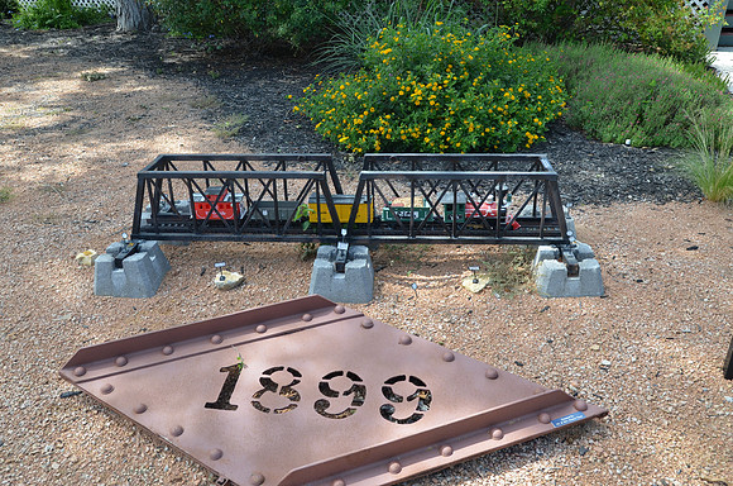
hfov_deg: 59.6
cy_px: 243
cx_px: 366
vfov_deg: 41.5
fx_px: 640
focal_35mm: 32
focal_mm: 21
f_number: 7.1
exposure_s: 1/200
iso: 200
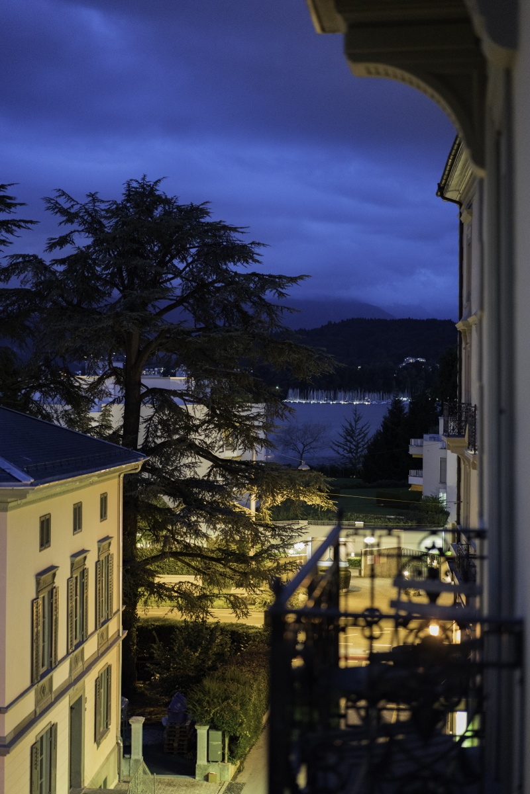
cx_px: 265
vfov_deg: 36.2
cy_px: 397
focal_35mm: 55
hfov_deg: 24.6
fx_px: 1214
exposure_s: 1/10
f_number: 1.8
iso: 6400
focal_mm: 55
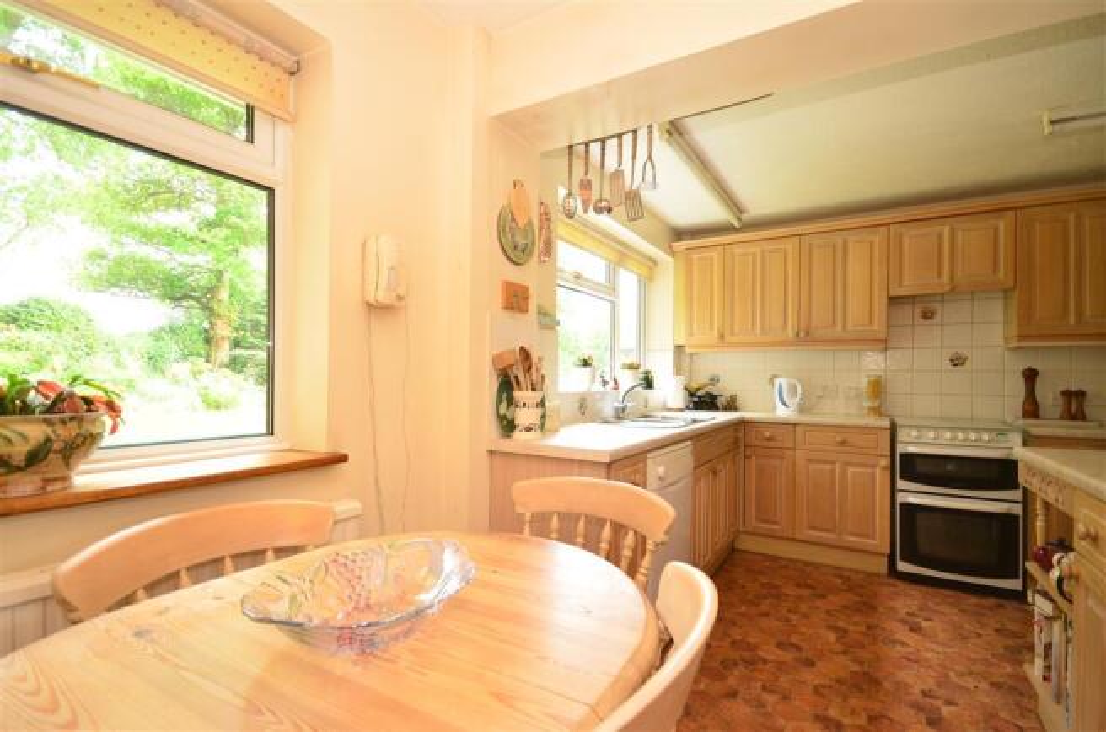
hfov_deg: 95.1
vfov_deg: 71.8
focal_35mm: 16
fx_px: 506
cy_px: 366
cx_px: 553
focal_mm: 11
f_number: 5
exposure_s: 1/4
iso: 200
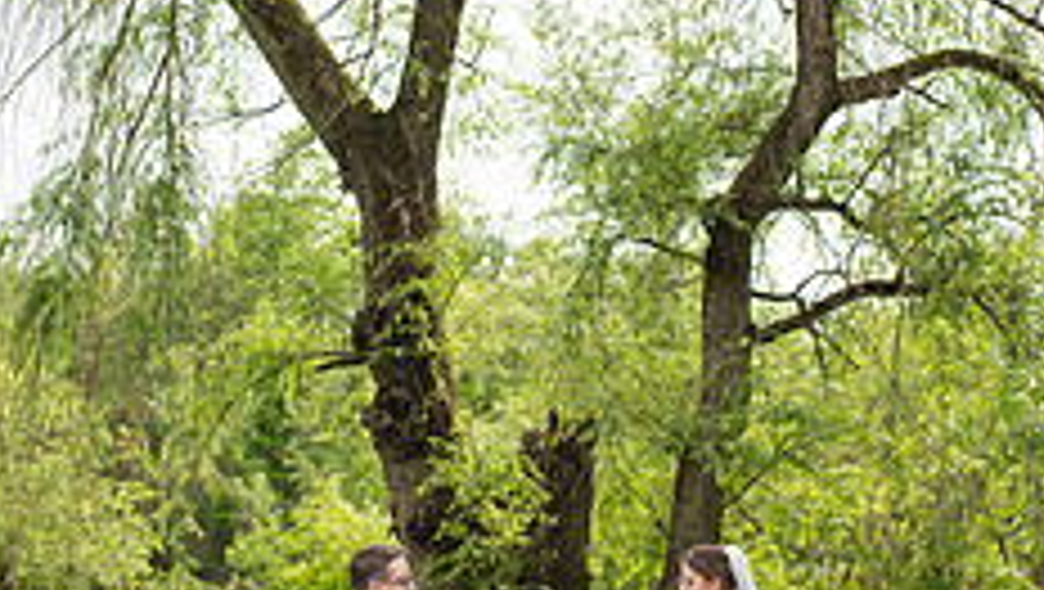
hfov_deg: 29.7
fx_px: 1967
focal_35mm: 71
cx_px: 556
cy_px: 225
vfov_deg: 17.0
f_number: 3.5
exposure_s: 1/500
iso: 100
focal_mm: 35
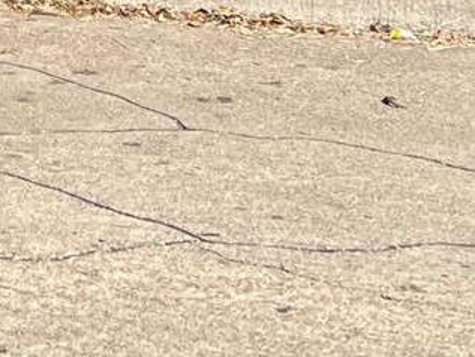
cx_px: -315
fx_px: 2306
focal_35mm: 168
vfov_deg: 7.6
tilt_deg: +4.3
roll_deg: +0.4
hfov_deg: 11.1
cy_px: -746
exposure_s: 1/2123
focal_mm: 5.7
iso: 50
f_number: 1.5
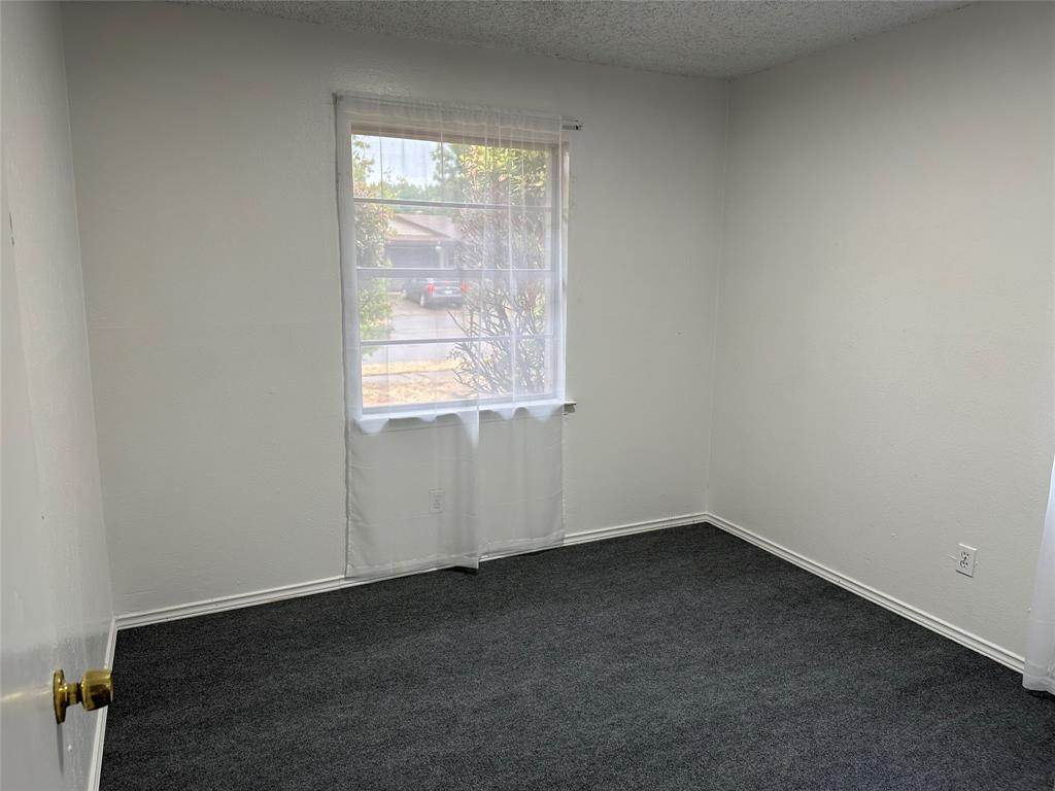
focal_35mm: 24
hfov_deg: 71.6
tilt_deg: -9.8
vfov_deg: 56.8
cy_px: 396
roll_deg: -0.8
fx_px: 731
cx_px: 528
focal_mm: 6.86
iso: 125
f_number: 1.78
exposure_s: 1/120
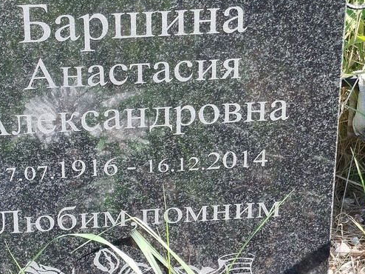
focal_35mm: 47
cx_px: 171
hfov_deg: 40.4
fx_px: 495
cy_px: 93
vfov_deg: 30.6
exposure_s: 1/131
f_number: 1.7
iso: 50
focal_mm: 5.31
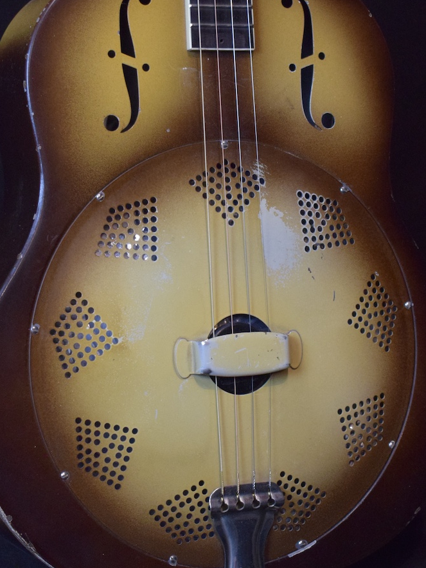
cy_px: 252
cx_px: 195
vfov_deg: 21.1
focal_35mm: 93
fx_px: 1526
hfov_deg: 15.9
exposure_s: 1/60
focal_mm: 38
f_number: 4.8
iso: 2200
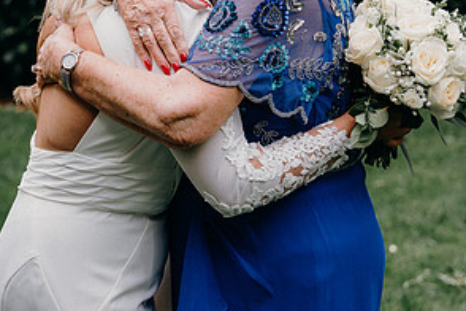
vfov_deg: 9.9
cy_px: 63
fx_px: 1786
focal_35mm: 138
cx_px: 178
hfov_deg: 14.9
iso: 125
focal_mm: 70
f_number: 3.5
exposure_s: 1/200
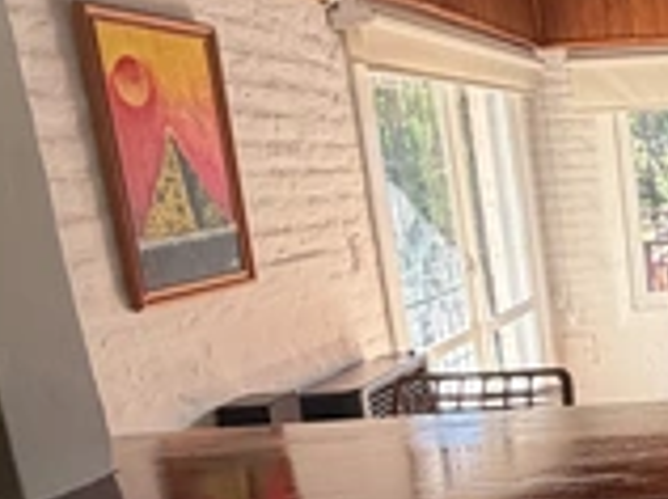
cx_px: 867
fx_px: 751
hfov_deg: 34.3
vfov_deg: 36.0
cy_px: 364
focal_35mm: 39
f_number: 2.2
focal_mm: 2.22
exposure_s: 1/100
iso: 320
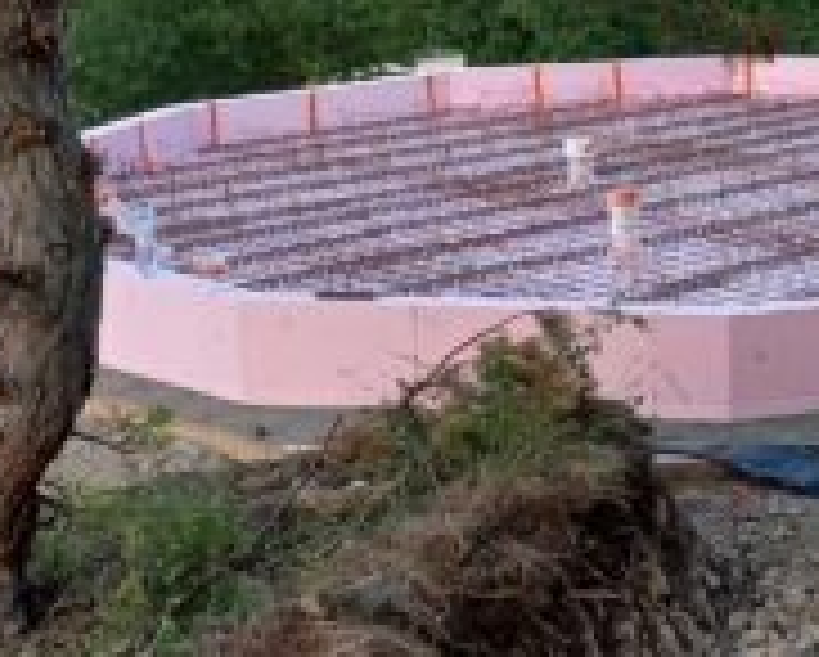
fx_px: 2499
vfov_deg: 14.9
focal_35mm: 103
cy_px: 171
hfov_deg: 17.6
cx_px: 1022
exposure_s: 1/50
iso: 40
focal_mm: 4.6
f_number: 1.8
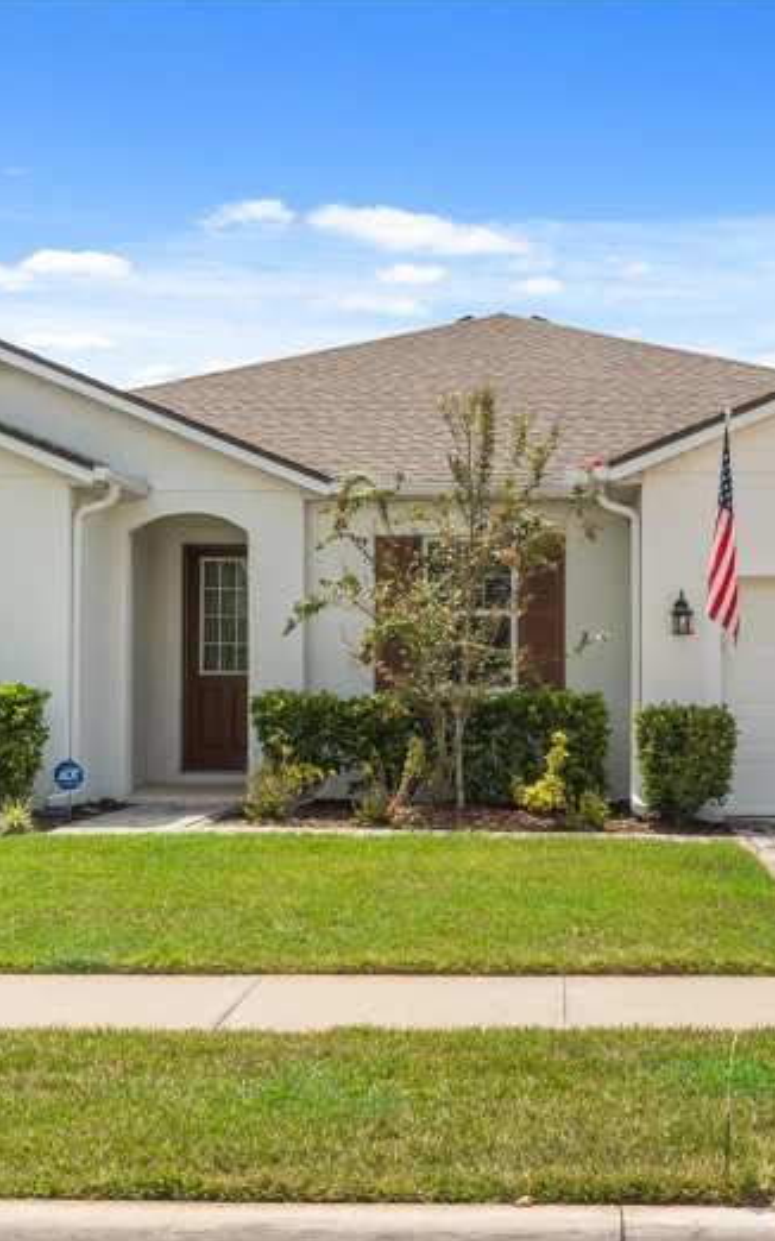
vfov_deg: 40.3
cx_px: 490
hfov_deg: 25.7
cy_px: 629
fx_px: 1691
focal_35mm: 50
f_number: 22
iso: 250
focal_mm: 32
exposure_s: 1/125
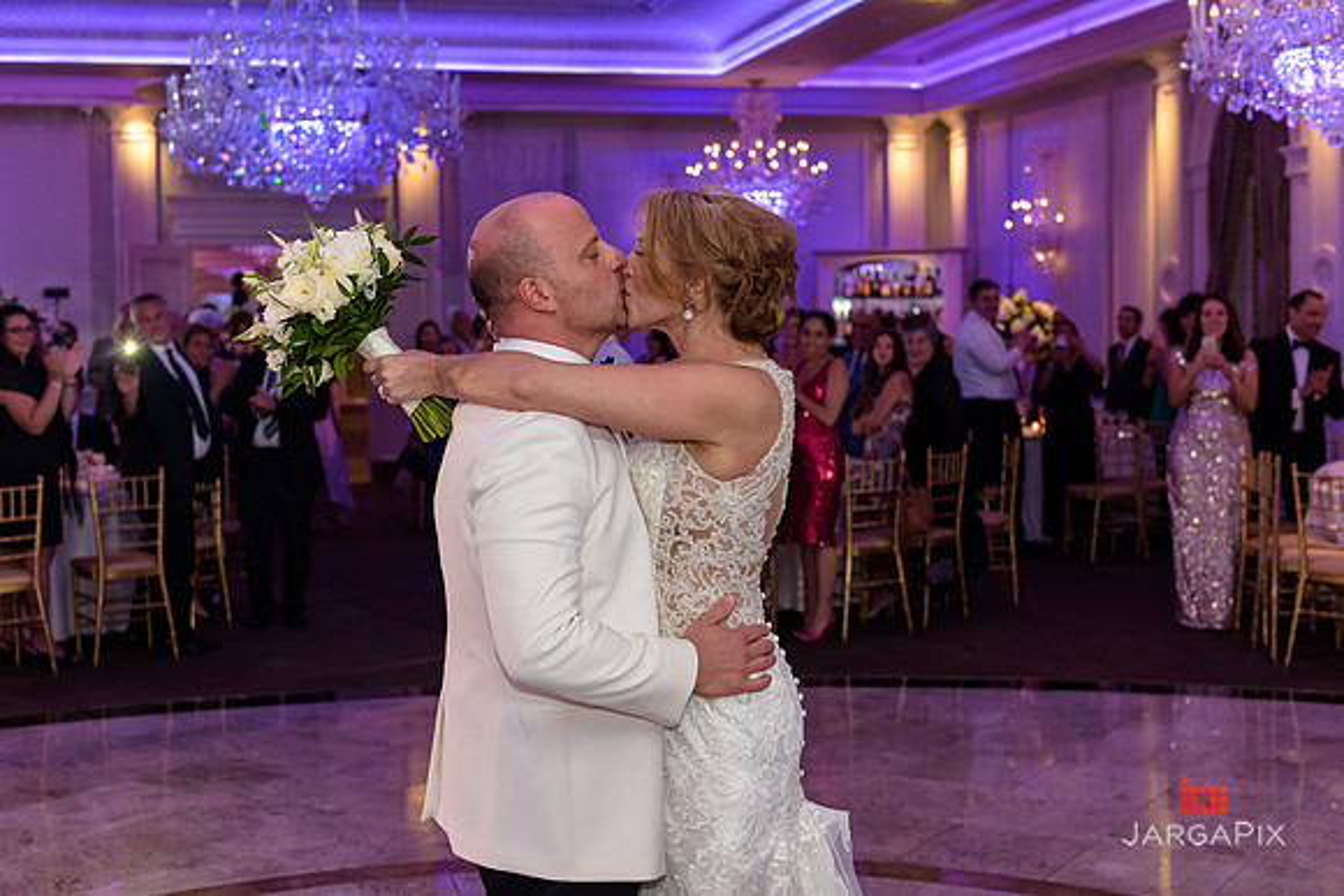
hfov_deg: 39.6
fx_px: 1867
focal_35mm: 50
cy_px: 448
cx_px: 672
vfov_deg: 27.0
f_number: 3.2
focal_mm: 50
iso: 1600
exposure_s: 1/125
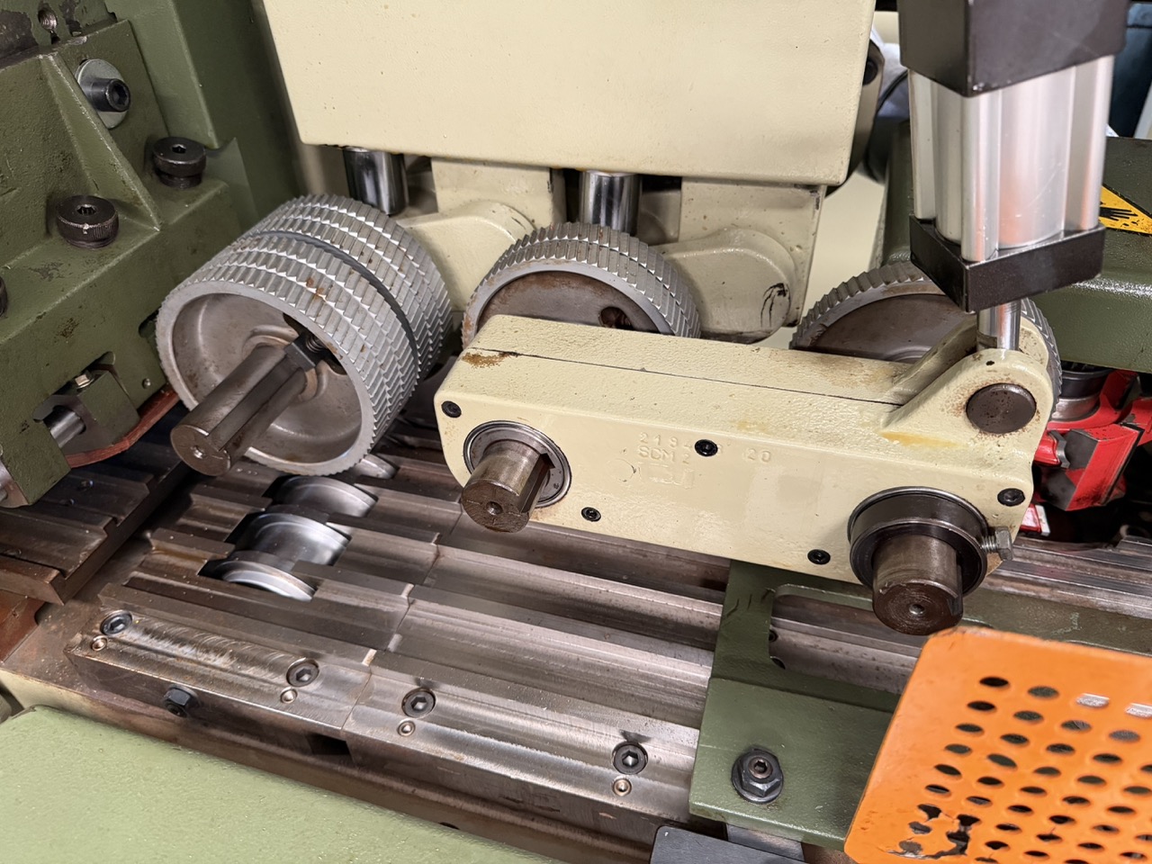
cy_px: 432
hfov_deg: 71.6
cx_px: 576
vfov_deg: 56.8
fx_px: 799
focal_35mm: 24
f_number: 1.78
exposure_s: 1/60
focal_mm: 6.76
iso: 500
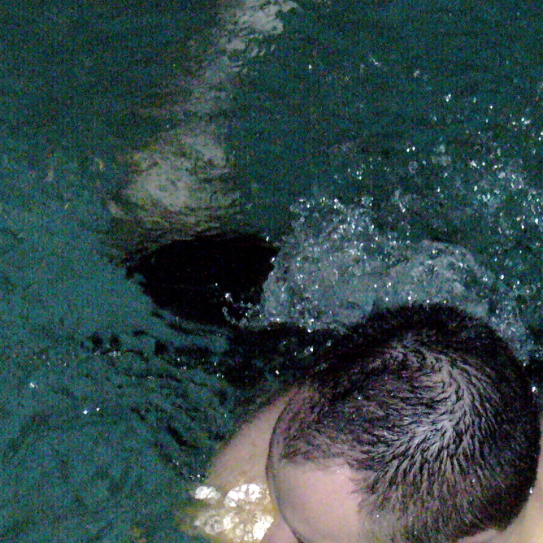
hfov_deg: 8.0
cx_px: 406
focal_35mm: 219
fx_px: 3887
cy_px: 204
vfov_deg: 8.0
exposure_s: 1/60
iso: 400
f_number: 4.8
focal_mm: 16.1
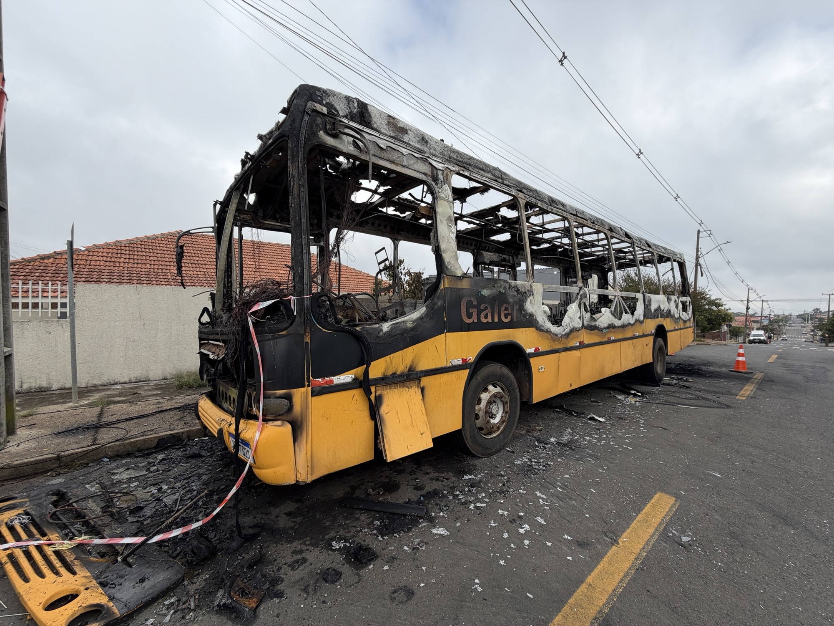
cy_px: 313
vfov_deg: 85.7
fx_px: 337
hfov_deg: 102.1
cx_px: 417
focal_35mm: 14
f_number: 2.2
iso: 40
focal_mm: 2.22
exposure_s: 1/770
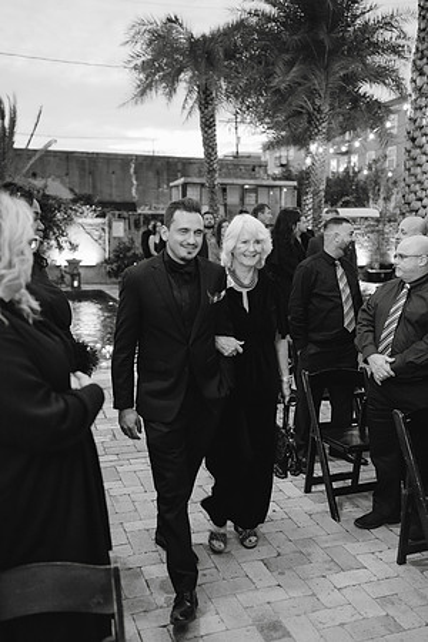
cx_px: 214
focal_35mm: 35
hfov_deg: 37.9
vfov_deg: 54.4
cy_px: 321
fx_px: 624
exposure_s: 1/125
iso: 3200
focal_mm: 35
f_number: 2.2
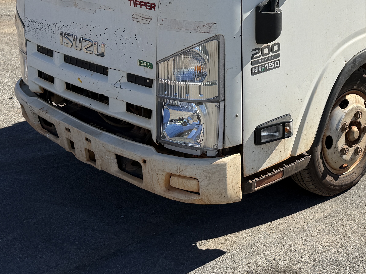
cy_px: -24
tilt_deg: -4.7
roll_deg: -1.4
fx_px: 603
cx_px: 297
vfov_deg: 24.1
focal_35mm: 57
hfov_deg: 32.8
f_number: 1.78
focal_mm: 6.76
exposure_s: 1/4167
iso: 80
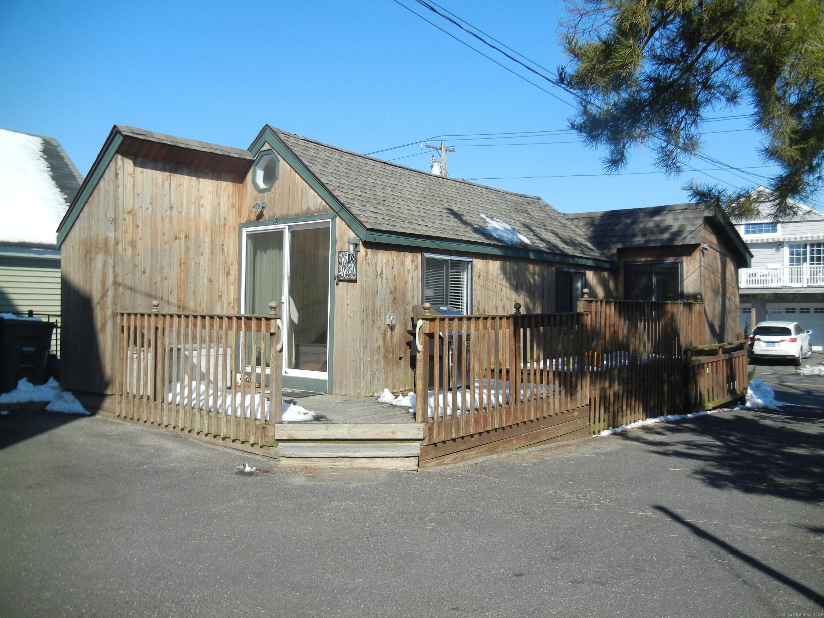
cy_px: 309
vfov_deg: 46.8
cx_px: 412
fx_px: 714
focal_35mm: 30
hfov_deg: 60.0
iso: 160
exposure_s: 1/427
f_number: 7
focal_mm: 5.4
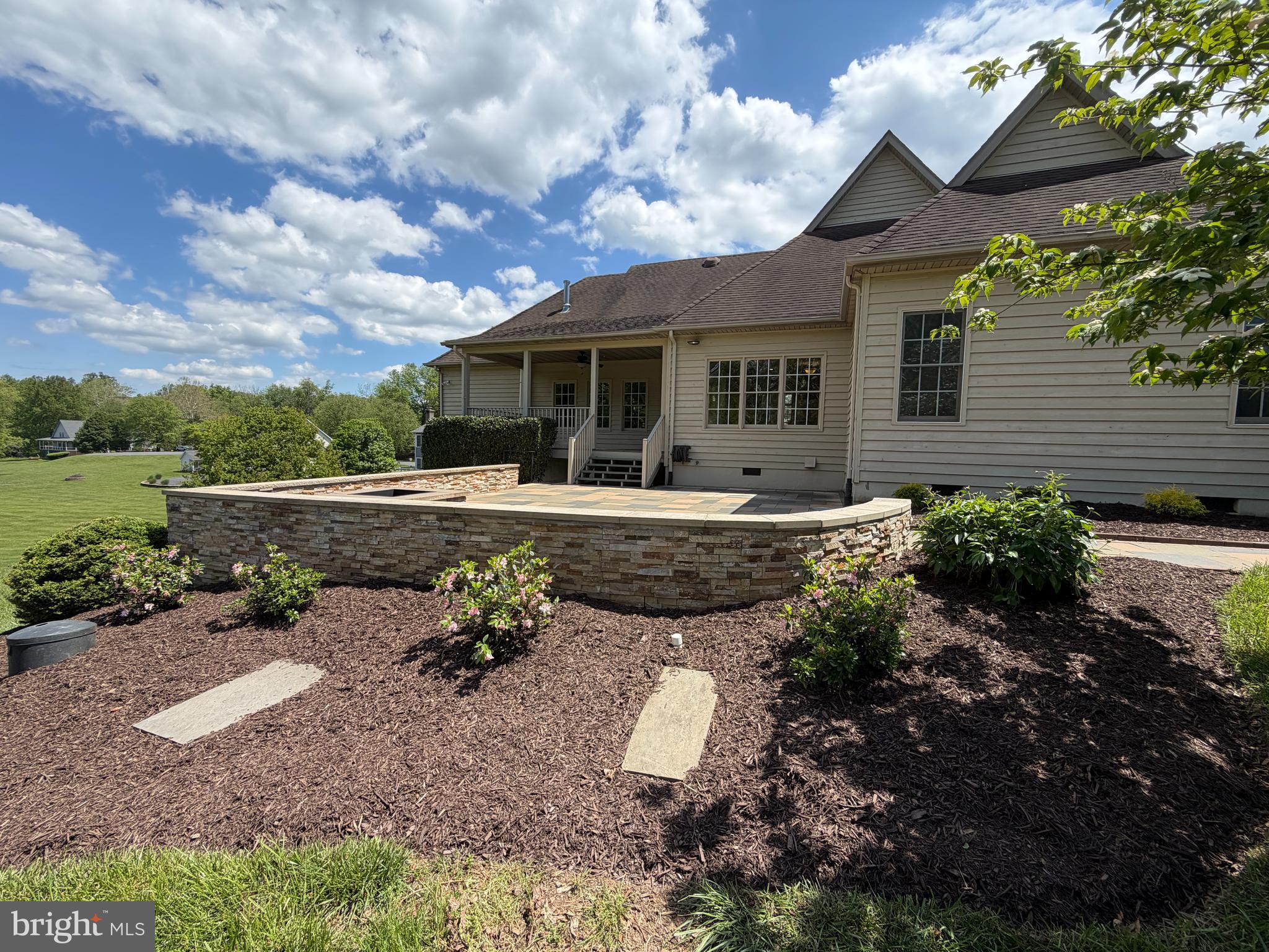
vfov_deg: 85.7
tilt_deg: -2.8
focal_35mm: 14
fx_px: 513
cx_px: 634
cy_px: 476
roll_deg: -1.0
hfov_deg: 102.1
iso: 25
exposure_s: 1/770
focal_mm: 2.22
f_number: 2.2
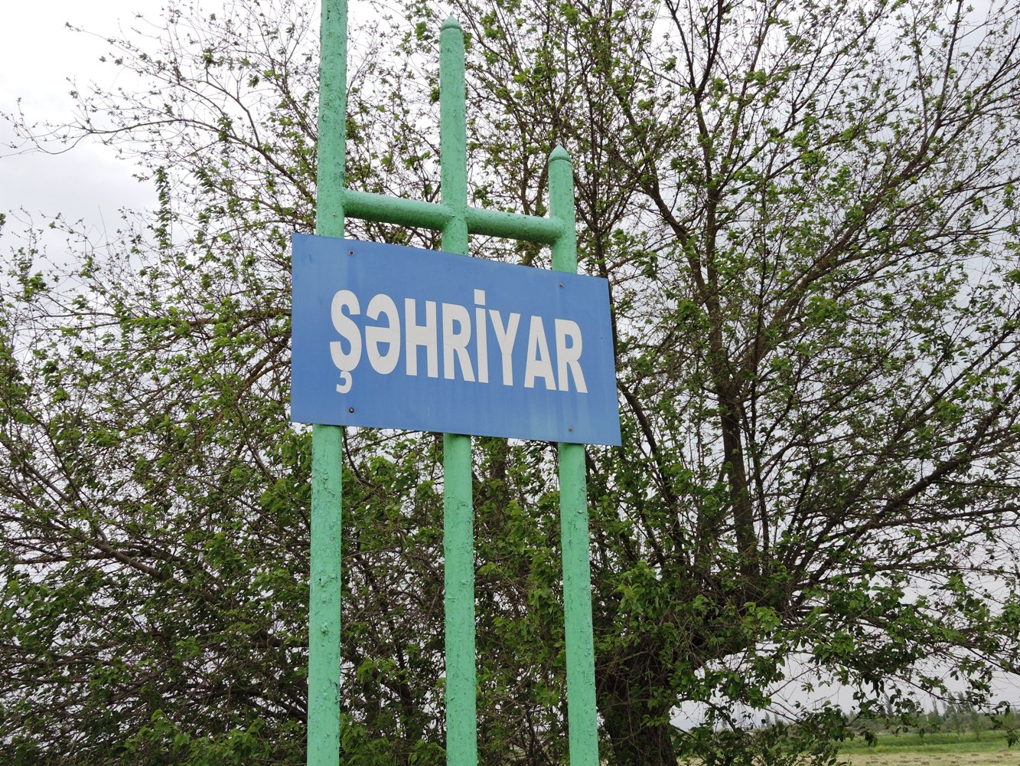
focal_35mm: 40
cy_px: 383
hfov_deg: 46.8
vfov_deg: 36.0
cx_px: 510
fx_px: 1179
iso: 100
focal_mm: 7.2
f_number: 3.8
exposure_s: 1/500
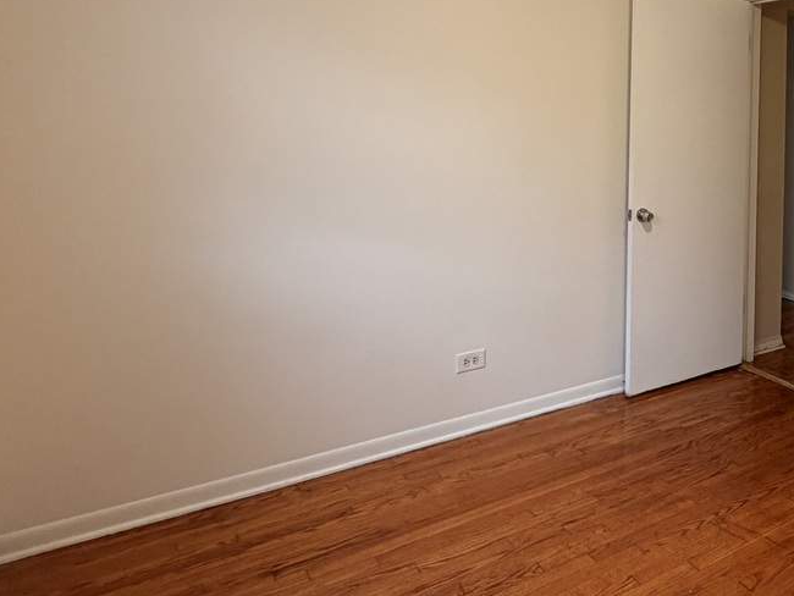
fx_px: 711
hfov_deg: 51.4
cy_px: 123
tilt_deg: -1.4
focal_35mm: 31
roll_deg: -0.4
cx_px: 717
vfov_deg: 43.4
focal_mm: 2.22
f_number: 2.2
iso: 200
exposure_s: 1/60
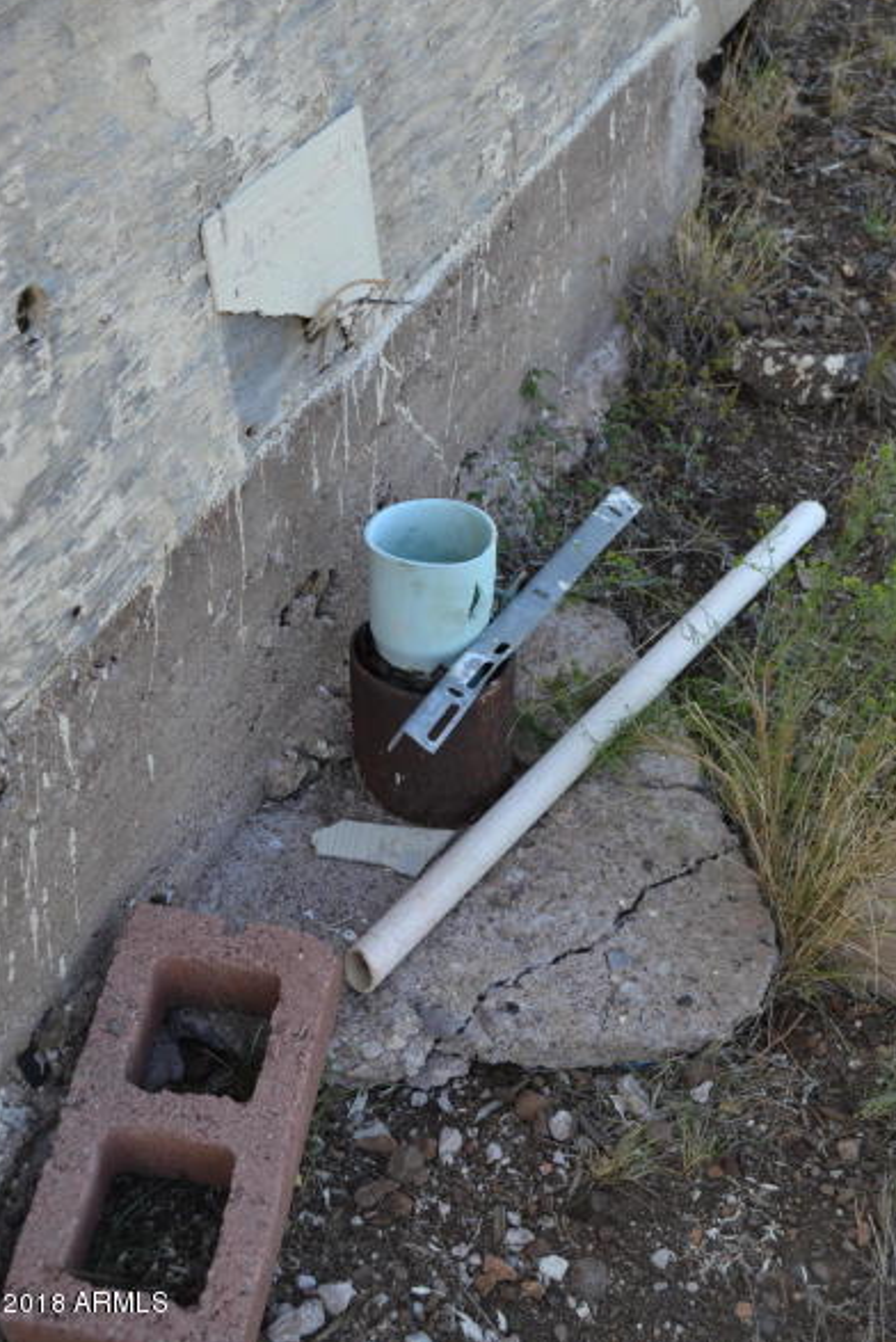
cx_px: 445
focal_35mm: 52
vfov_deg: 38.2
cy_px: 671
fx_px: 1939
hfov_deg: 26.0
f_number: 5.6
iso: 180
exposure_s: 1/125
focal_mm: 34
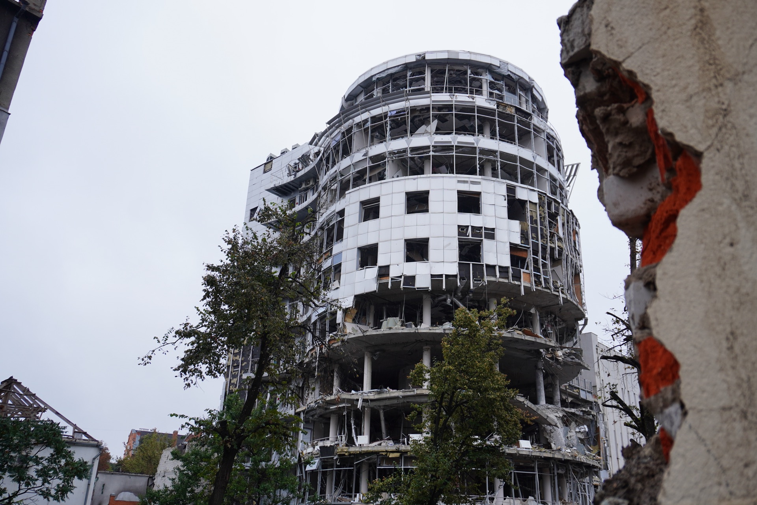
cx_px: 378
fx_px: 662
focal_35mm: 32
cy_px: 252
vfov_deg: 41.7
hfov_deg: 59.5
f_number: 5
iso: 100
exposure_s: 1/125
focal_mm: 21
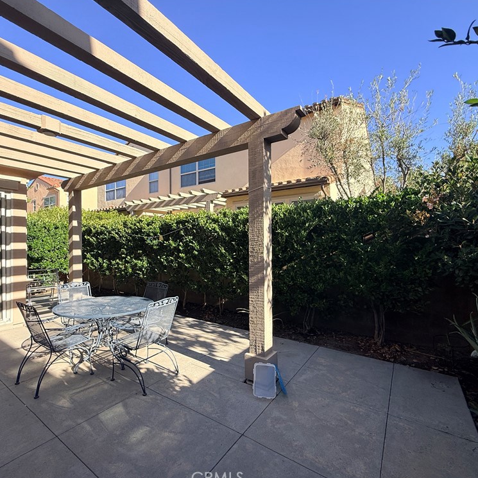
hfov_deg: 83.7
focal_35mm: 17
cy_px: 241
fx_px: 266
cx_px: 216
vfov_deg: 84.0
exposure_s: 1/701
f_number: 2.2
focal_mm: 2.22
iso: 50
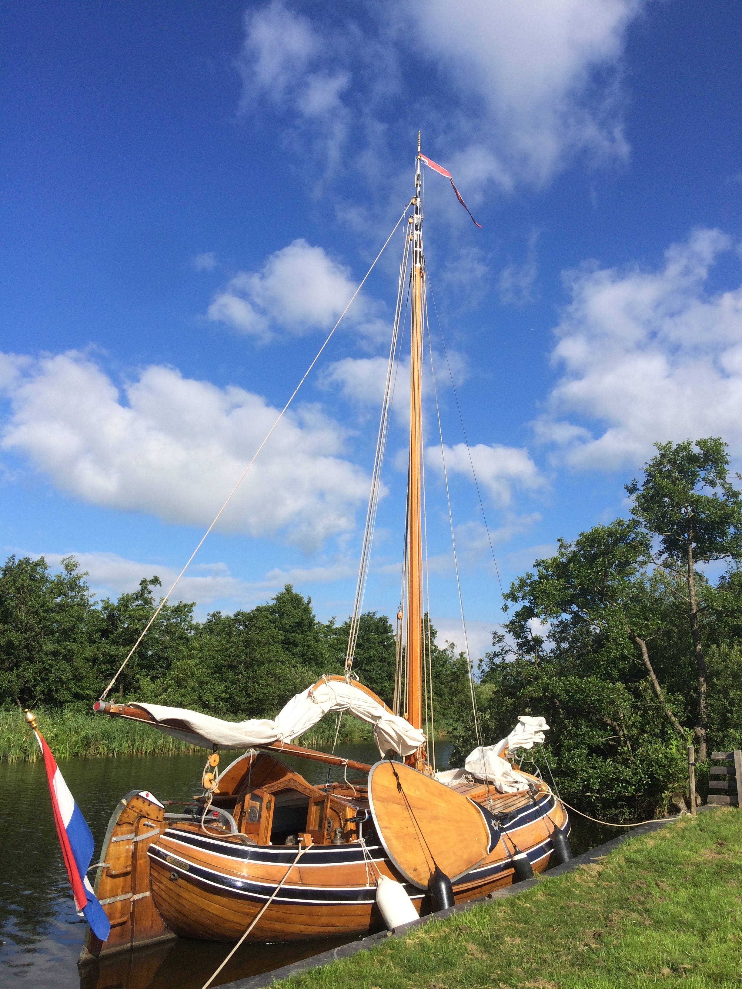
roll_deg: +1.3
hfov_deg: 48.2
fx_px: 829
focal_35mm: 29
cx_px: 371
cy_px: 494
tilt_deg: +13.5
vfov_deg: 61.7
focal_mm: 4.15
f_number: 2.2
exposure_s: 1/2283
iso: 32
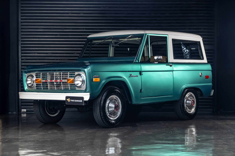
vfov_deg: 18.2
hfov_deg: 27.0
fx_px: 490
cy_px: 78
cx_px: 118
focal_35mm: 75
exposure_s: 1/50
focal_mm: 50
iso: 3200
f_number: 4
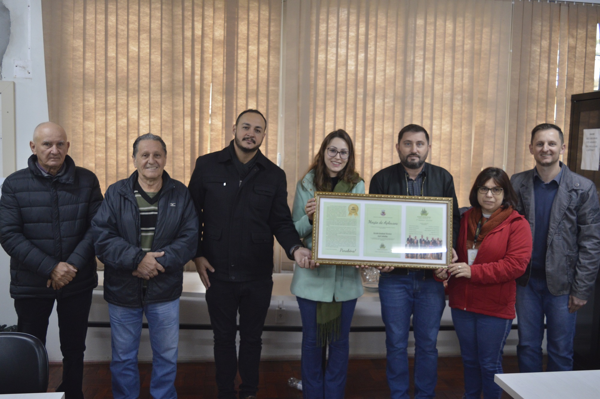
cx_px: 300
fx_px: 549
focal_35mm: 33
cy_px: 200
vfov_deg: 39.9
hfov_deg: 57.3
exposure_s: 1/40
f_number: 3.8
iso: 800
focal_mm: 22
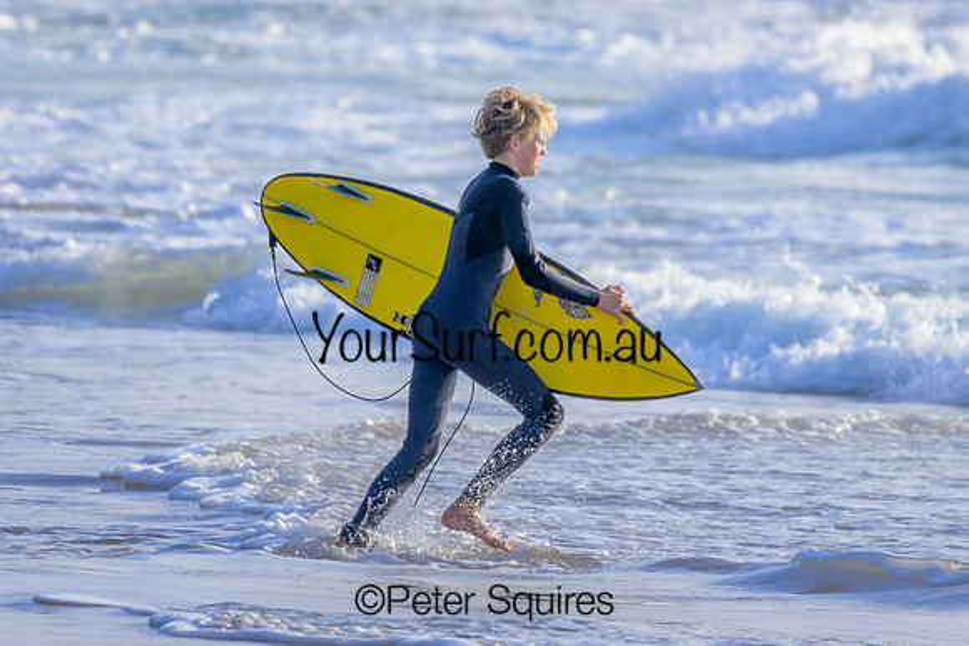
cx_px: 484
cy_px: 323
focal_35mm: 1000
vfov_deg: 1.4
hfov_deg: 2.1
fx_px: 26922
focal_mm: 1000
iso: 1800
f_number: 11
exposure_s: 1/2000
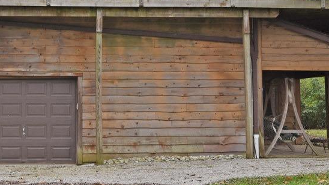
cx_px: 83
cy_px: 32
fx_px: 750
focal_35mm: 86
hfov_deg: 24.5
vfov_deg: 14.0
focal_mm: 30
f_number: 5.6
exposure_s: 1/250
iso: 140
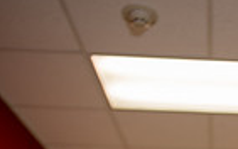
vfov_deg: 12.7
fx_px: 506
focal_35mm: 78
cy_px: 362
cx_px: 225
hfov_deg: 25.5
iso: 40
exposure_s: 1/125
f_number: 1.4
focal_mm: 24
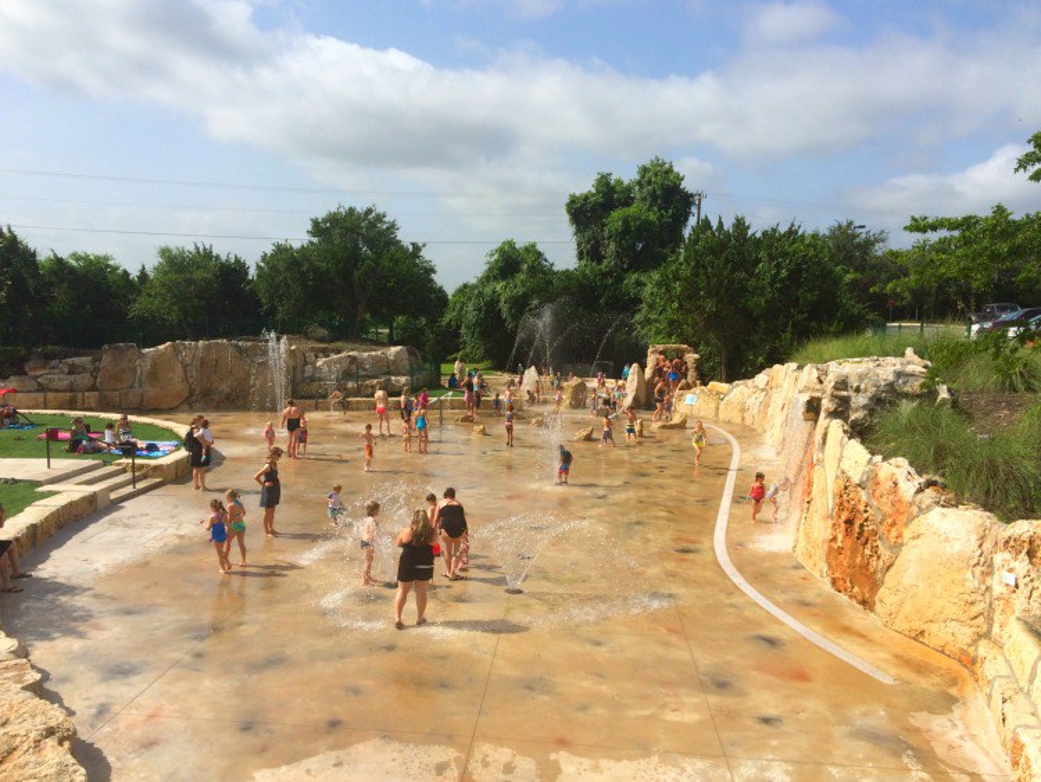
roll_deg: -0.5
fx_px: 872
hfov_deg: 61.6
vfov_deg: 48.3
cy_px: 391
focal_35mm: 29
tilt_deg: -3.7
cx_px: 520
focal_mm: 4.15
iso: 32
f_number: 2.2
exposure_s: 1/3165
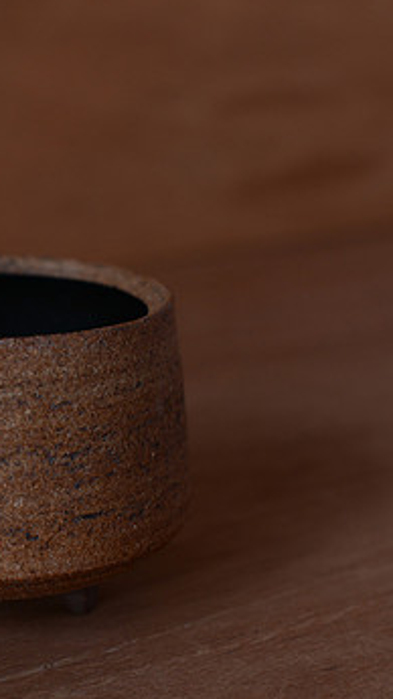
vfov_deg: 24.2
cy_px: 382
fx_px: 1631
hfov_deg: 13.5
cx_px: -22
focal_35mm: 88
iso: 640
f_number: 3.5
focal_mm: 50
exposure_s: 1/60
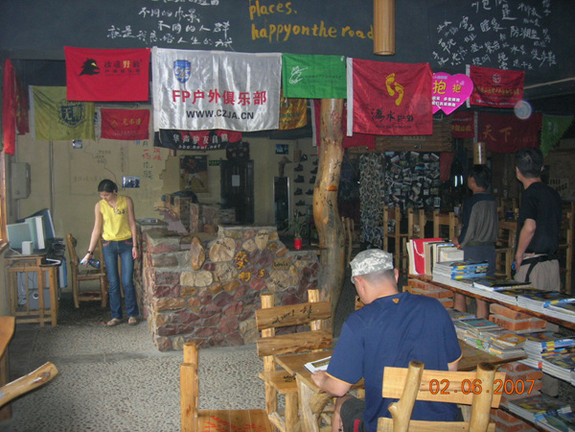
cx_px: 288
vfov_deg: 37.7
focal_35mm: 38
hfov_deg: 49.0
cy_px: 216
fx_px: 631
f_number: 2.8
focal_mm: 7.8
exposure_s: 1/60.1
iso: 155
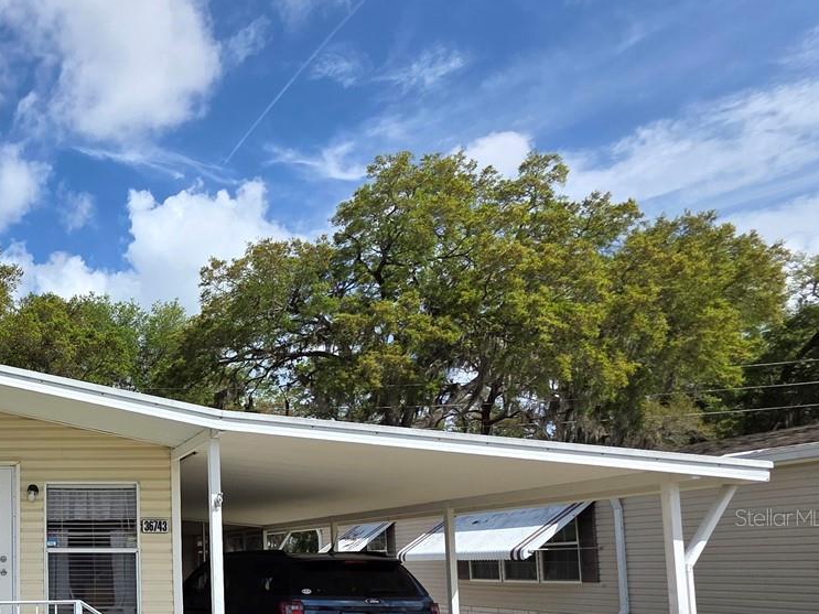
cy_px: 517
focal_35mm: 28
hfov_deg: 48.7
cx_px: -43
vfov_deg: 46.3
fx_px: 662
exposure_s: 1/3333
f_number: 1.9
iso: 40
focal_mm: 2.2
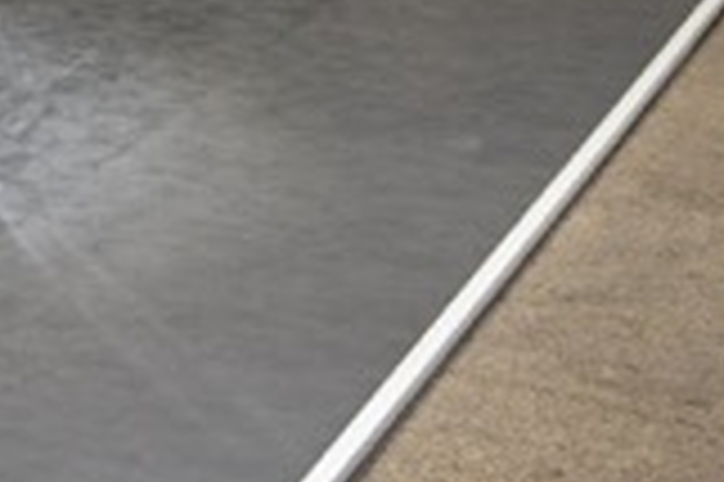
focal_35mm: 139
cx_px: -657
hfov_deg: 13.1
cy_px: -295
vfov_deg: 9.5
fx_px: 2793
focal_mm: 35
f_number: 4.5
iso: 2000
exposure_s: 1/125
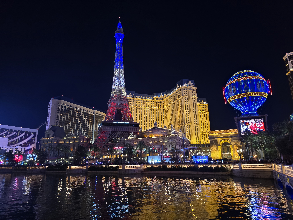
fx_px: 195
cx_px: 146
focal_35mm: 23
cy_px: 110
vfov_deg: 58.9
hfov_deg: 73.9
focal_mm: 6.3
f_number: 1.7
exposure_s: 1/31
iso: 500
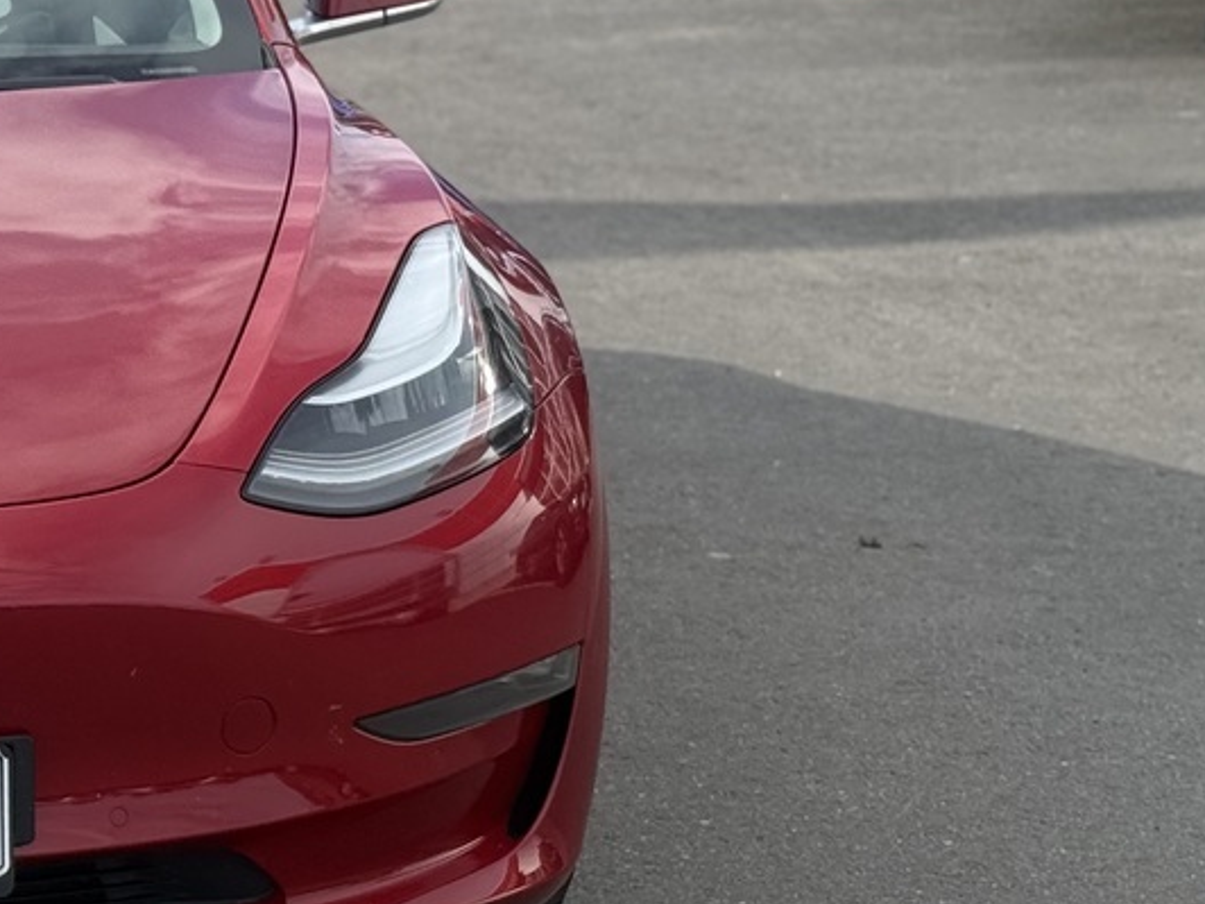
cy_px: 476
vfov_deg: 11.4
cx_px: -251
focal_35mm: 130
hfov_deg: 14.7
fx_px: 4525
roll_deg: -1.7
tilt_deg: -11.5
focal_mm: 6.76
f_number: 1.78
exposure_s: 1/2865
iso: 100
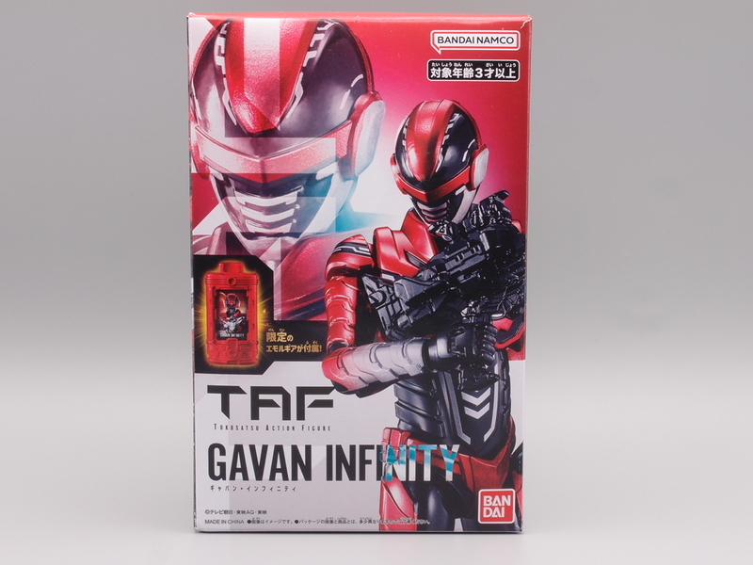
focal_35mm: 60
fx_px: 1305
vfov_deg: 24.4
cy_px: 282
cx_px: 376
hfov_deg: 32.2
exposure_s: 1/6
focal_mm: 12.88
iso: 100
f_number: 8
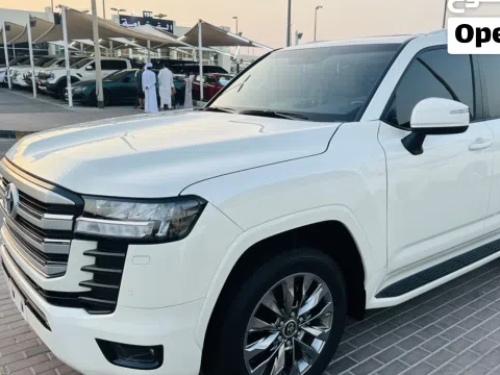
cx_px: 291
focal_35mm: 32
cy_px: 204
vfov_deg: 44.1
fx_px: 462
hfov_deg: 56.5
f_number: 1.78
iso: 64
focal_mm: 6.86
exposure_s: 1/146
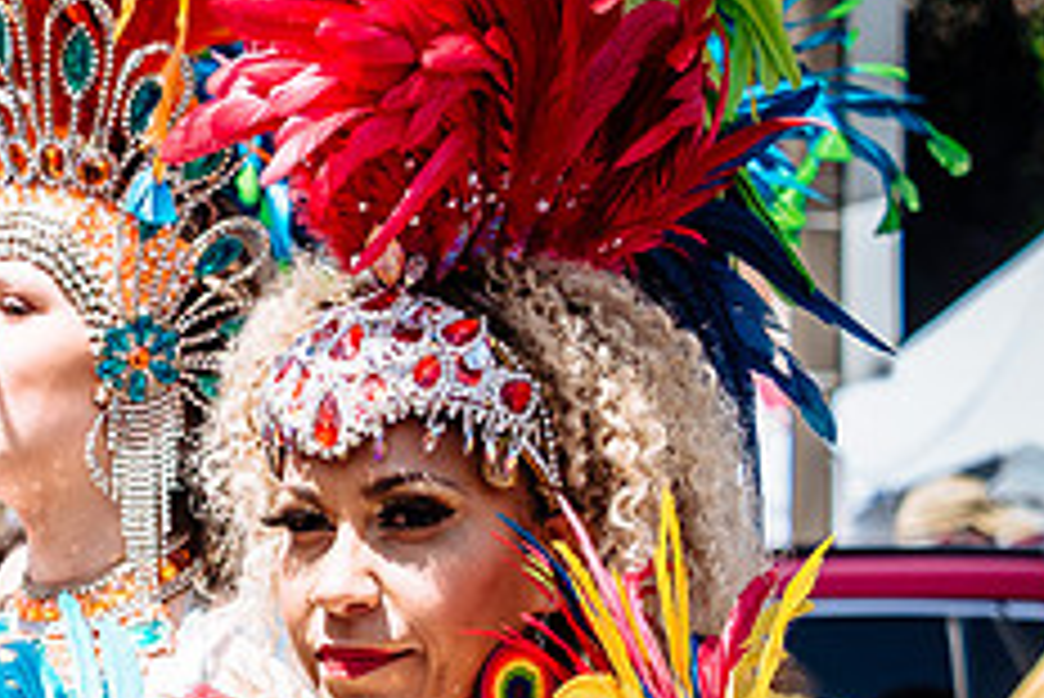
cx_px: -122
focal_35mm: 208
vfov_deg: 6.6
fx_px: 6036
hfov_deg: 9.8
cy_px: 739
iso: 200
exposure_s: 1/1250
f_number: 2.8
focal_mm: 40
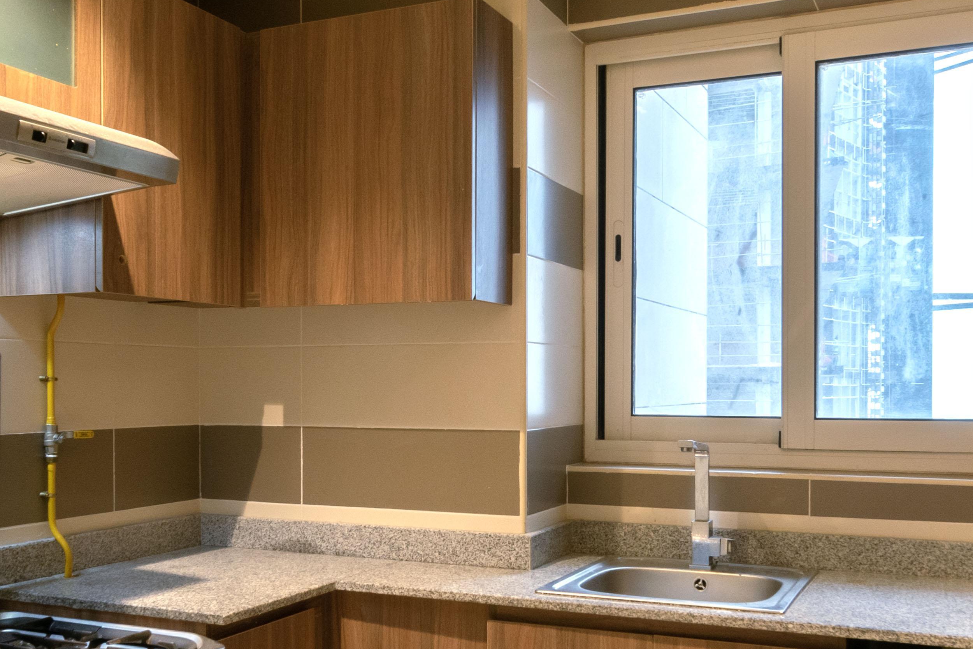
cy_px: 407
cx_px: 414
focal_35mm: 36
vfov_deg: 36.7
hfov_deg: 52.9
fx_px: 973
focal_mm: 10
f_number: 10
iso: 200
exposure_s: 1/8
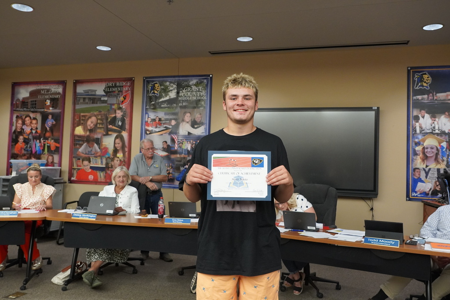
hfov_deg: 61.9
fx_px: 375
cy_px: 150
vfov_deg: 43.6
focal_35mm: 30
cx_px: 225
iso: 2500
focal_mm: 20
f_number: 4
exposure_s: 1/160
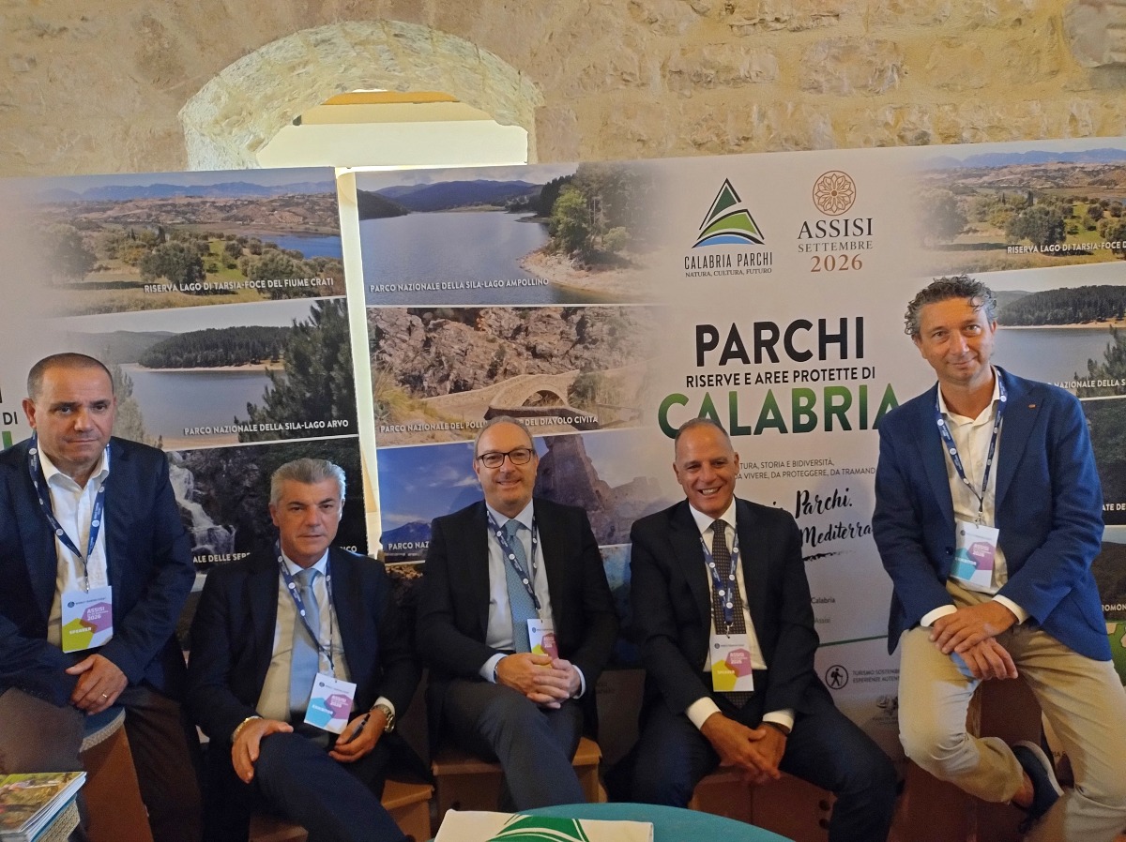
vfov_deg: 54.8
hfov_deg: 69.4
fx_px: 813
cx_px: 563
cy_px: 421
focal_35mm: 25
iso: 2178
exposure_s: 1/20
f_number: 1.7
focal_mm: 4.71
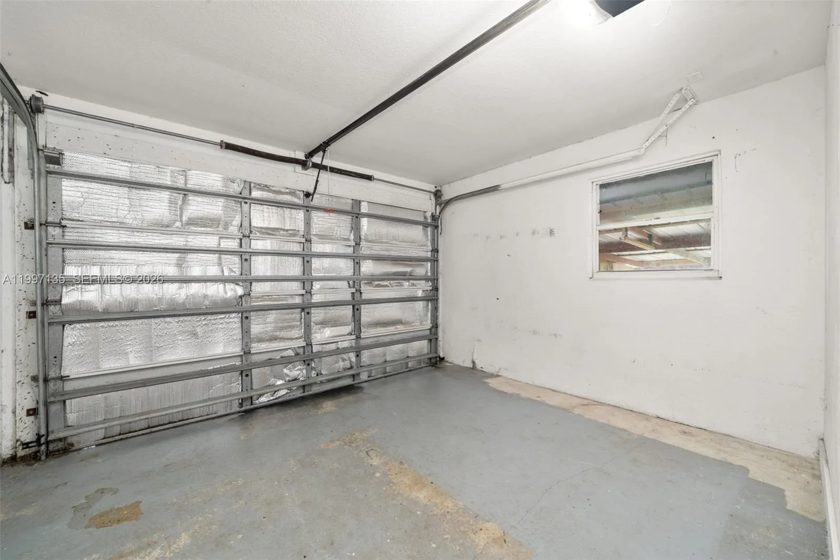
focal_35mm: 13
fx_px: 303
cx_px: 420
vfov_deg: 85.4
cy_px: 280
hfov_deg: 108.3
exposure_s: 1
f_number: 11
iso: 400
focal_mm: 13
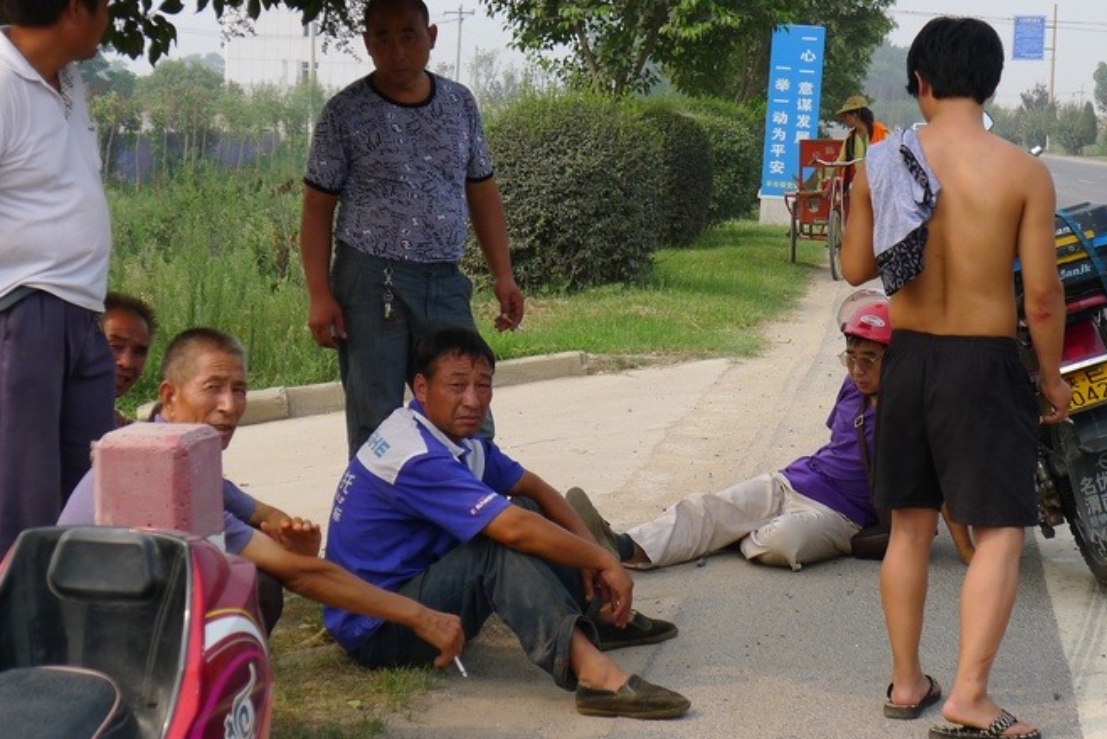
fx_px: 2430
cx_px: 606
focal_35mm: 79
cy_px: 315
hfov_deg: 25.7
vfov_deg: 17.3
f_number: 4
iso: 80
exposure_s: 1/400
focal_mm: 13.9
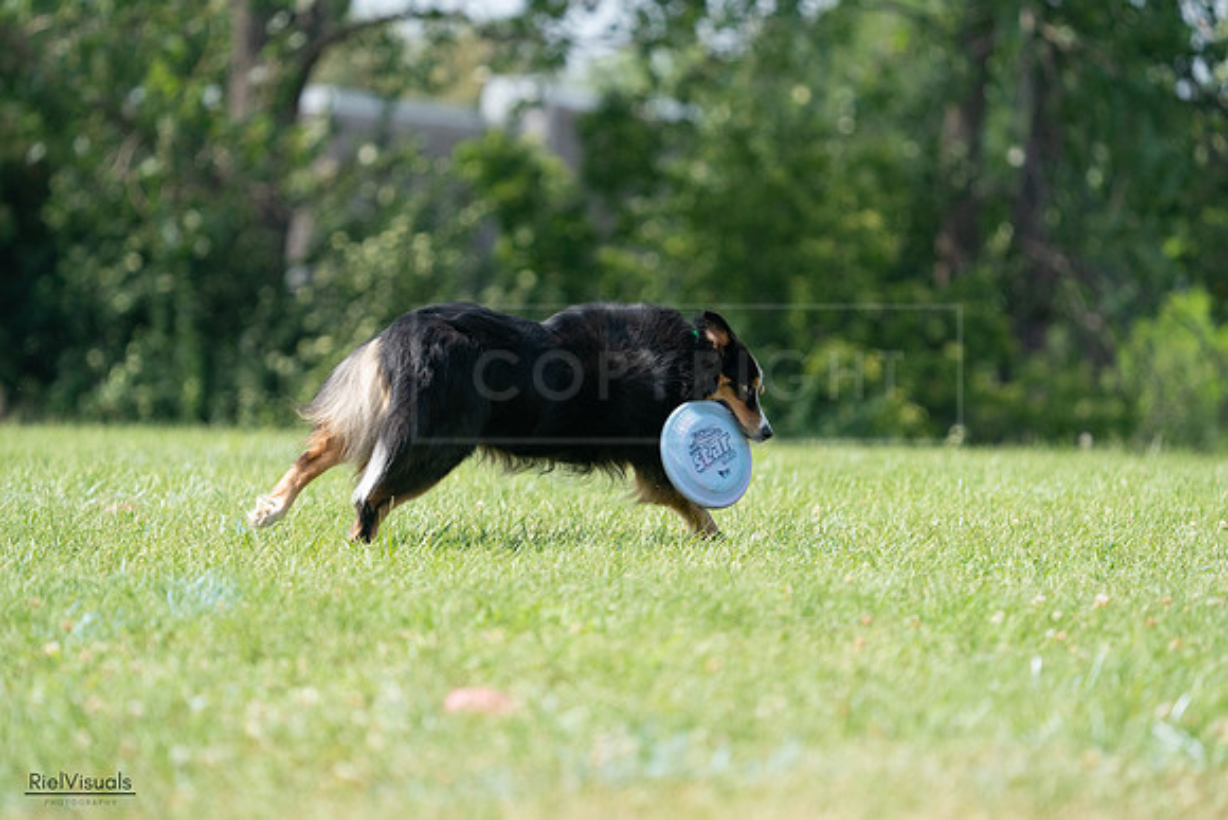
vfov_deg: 3.8
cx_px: 614
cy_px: 410
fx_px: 12453
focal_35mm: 365
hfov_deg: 5.6
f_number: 6.3
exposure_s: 1/4000
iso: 2000
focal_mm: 365
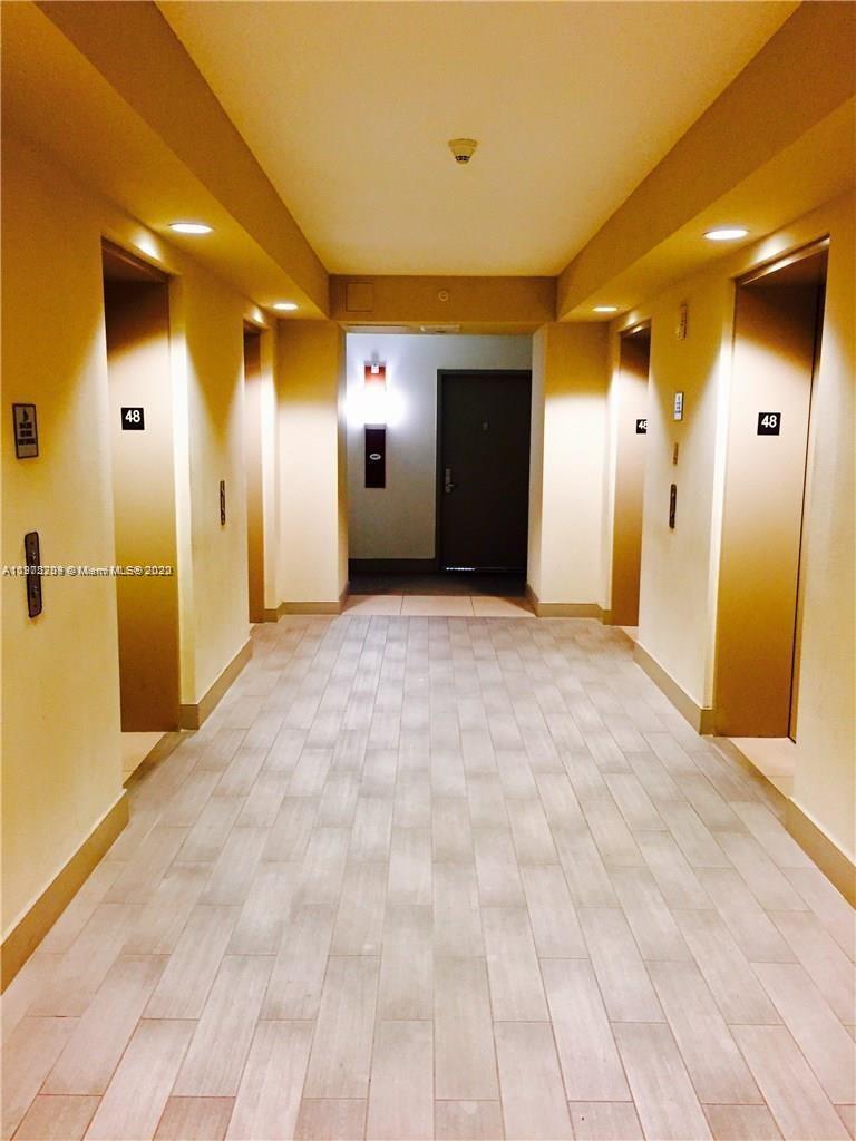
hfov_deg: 48.2
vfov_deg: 61.7
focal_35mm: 29
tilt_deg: -7.0
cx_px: 428
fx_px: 956
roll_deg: +0.0
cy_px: 570
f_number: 2.2
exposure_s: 1/30
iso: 160
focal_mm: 4.15
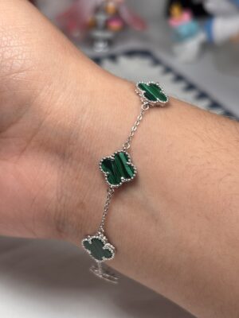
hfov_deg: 28.0
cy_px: 159
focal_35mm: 52
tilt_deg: -36.0
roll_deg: -4.2
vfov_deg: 36.8
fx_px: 479
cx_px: 120
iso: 32
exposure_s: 1/232
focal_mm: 5.96
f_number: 1.6
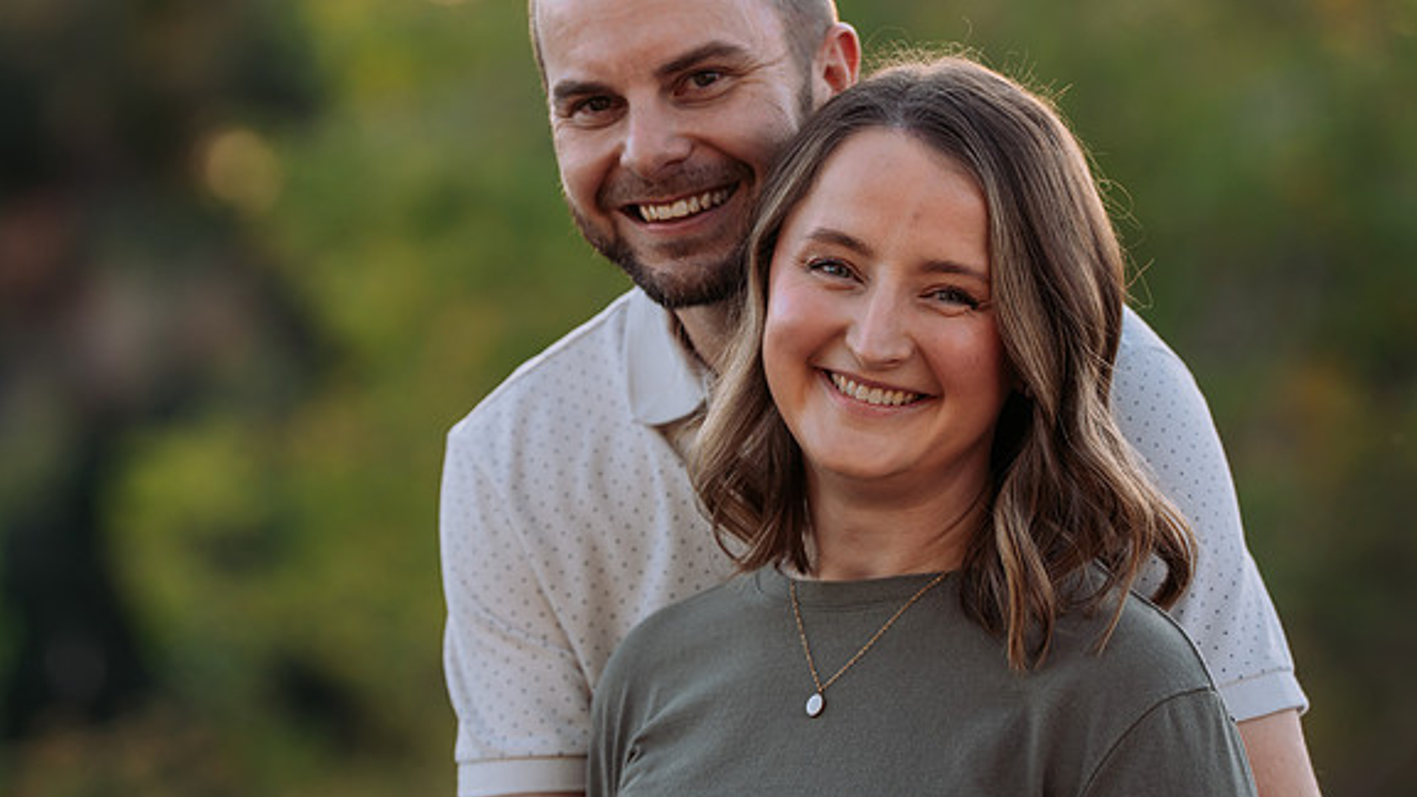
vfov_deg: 5.8
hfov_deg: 10.3
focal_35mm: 209
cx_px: 711
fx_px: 7853
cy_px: 299
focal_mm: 176
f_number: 4
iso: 160
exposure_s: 1/160
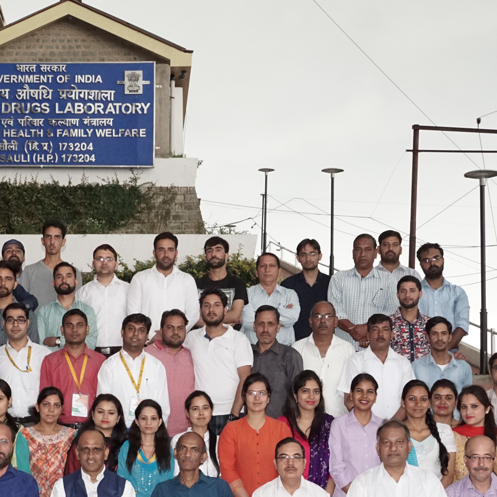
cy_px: 381
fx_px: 1121
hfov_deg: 24.7
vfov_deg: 24.7
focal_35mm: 69
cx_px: 114
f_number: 8
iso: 1600
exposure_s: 1/125
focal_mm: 22
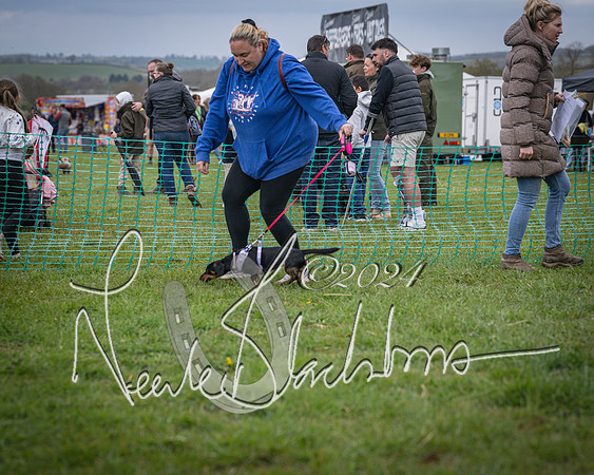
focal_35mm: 104
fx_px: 1821
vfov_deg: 14.9
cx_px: 297
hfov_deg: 18.5
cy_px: 238
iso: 400
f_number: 4
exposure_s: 1/2500
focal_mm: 92
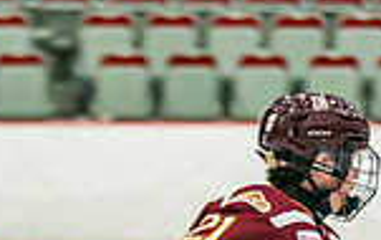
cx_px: 351
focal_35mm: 786
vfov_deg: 1.7
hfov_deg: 2.7
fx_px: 8177
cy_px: 444
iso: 640
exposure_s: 1/640
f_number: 2.8
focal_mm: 102
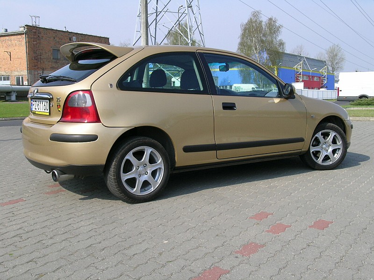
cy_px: 140
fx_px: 454
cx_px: 187
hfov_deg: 44.8
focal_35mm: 42
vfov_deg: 34.3
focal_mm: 8.7
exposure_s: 1/206
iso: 50
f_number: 7.2
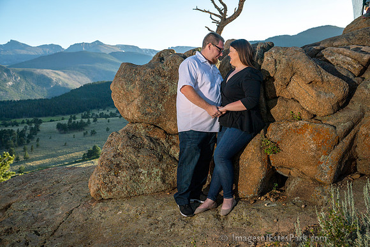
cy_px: 124
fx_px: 411
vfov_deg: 33.4
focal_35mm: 40
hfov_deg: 48.4
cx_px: 185
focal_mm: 40
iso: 160
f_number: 5
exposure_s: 1/800
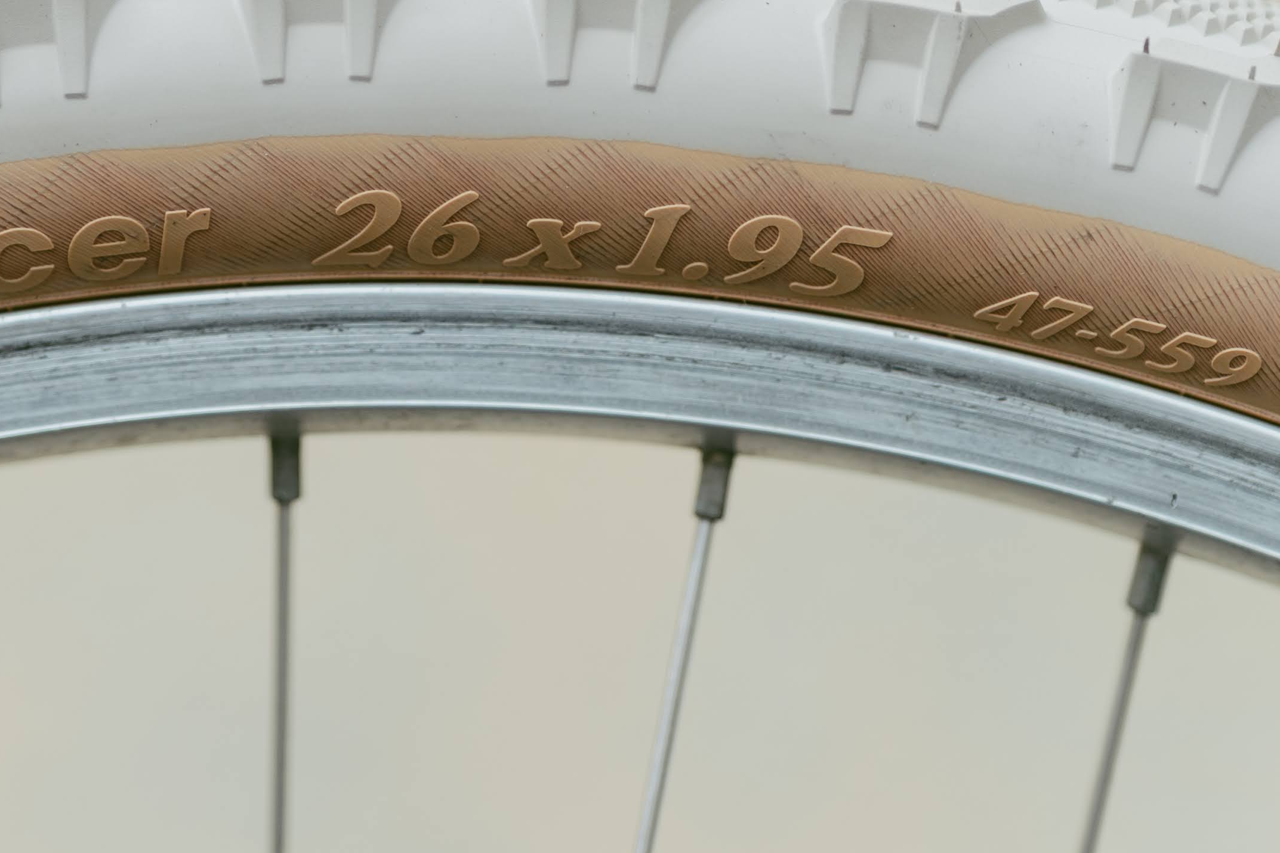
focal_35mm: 198
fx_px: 7039
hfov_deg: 10.4
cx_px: 340
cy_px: 124
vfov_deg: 6.9
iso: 100
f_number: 1.4
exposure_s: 1/800
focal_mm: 85
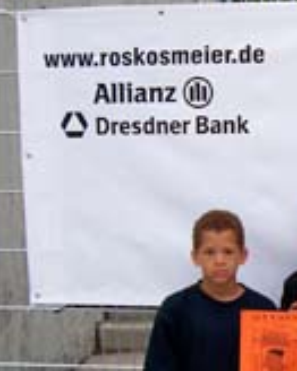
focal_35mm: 91
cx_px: 428
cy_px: 213
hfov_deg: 15.7
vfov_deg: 21.0
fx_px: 1001
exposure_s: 1/261
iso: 80
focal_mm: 5.6
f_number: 2.7
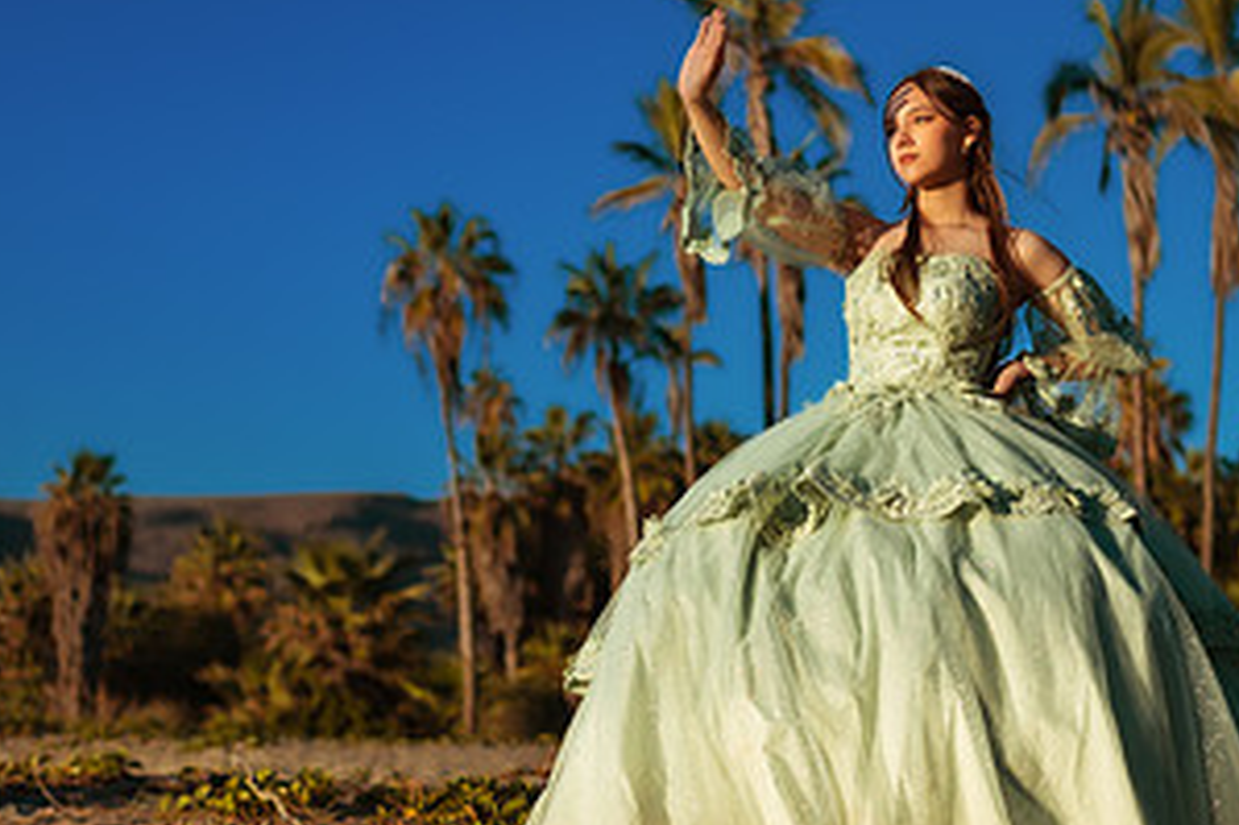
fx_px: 2339
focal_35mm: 68
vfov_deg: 20.0
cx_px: 572
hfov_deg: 29.7
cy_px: 375
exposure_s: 1/1600
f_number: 1.8
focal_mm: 35
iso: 50
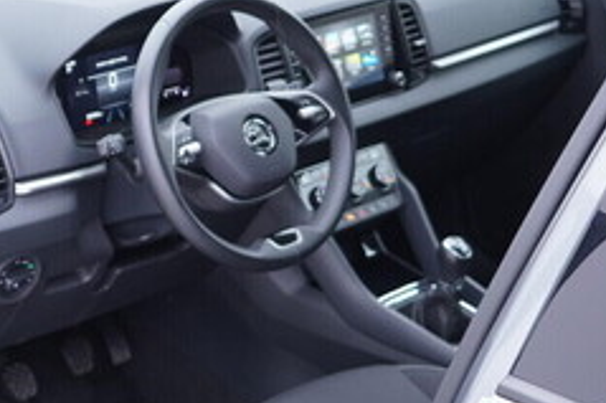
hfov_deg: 24.1
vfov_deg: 16.4
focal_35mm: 83
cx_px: 124
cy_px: 270
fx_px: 1396
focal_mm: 24
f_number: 2.8
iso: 250
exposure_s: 1/40
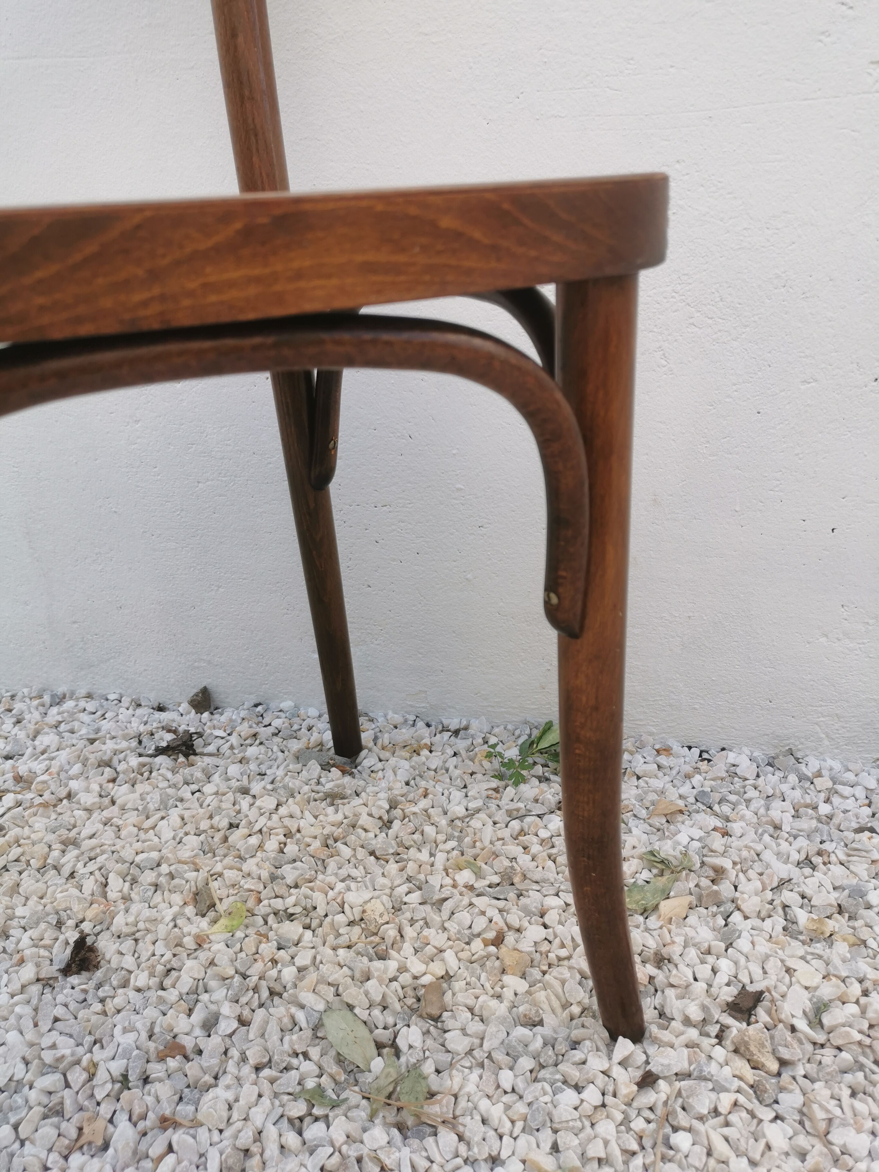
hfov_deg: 51.4
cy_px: 586
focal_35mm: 27
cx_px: 440
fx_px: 914
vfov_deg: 65.3
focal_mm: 5.58
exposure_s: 1/596
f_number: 1.8
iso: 50
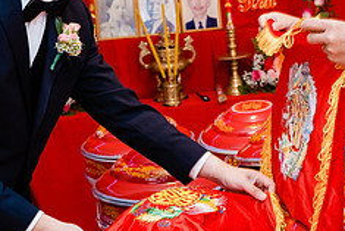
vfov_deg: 19.7
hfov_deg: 28.9
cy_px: 77
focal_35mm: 69
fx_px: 662
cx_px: 250
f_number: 4
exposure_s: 1/125
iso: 1000
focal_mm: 28
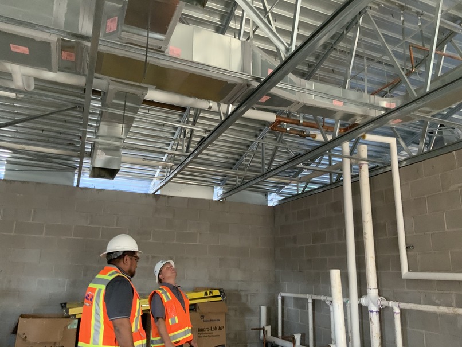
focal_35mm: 29
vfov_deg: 48.3
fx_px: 387
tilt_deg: +17.1
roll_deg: +0.4
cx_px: 231
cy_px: 174
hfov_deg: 61.6
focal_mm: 3
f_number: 1.8
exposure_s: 1/60
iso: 250
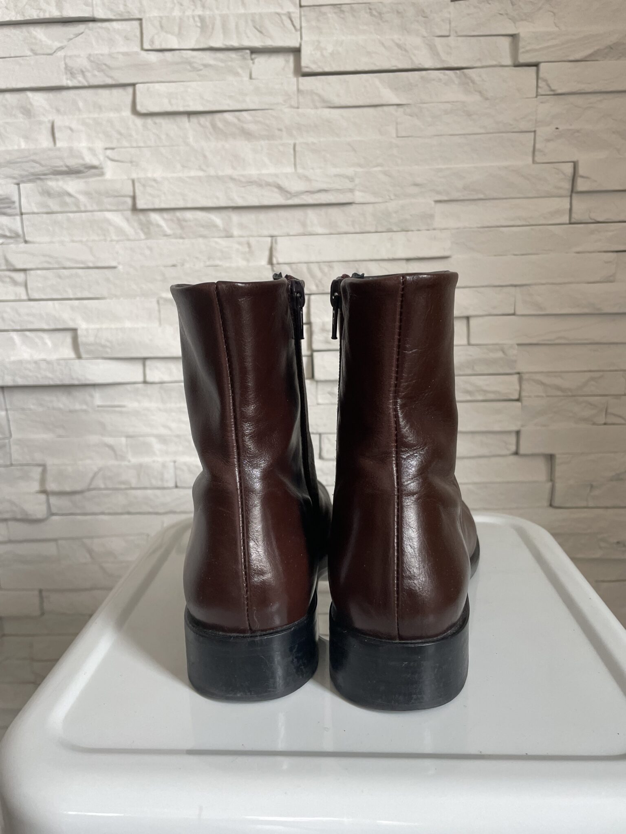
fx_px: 627
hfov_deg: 53.1
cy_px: 417
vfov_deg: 67.3
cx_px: 313
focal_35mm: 26
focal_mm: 4.2
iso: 125
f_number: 1.6
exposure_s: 1/119
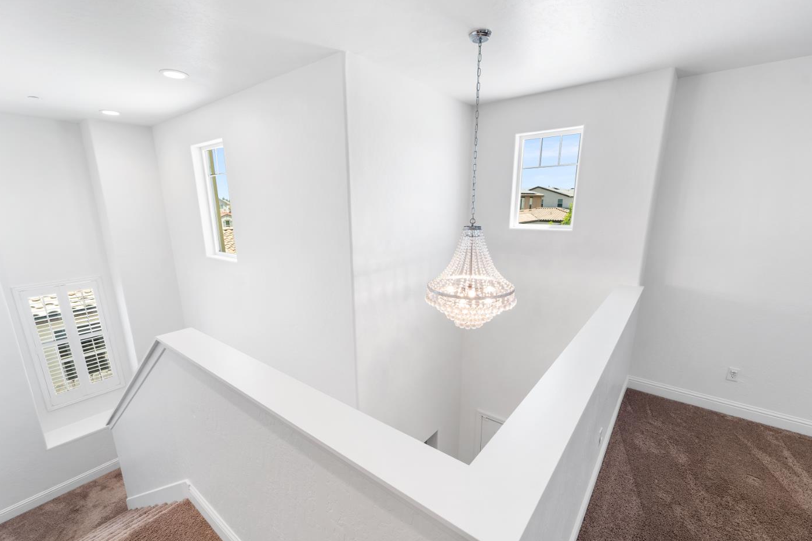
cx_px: 394
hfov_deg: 100.4
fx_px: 338
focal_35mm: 15
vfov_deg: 77.2
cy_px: 289
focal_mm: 14
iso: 320
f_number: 8
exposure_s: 1/200
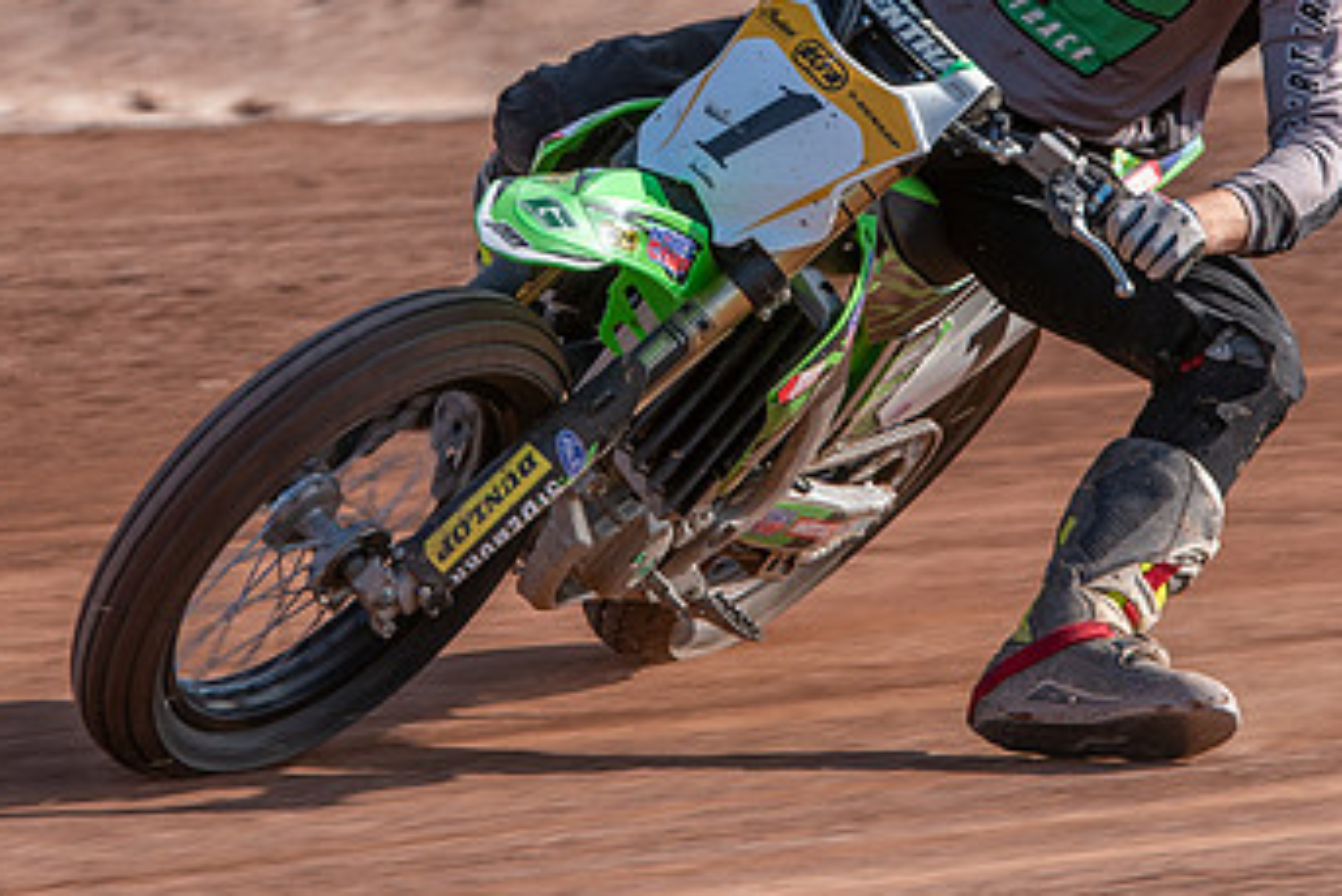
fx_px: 18609
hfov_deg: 4.1
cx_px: 756
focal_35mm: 499
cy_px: 115
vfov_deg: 2.8
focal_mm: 200
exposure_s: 1/400
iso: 160
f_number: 5.6
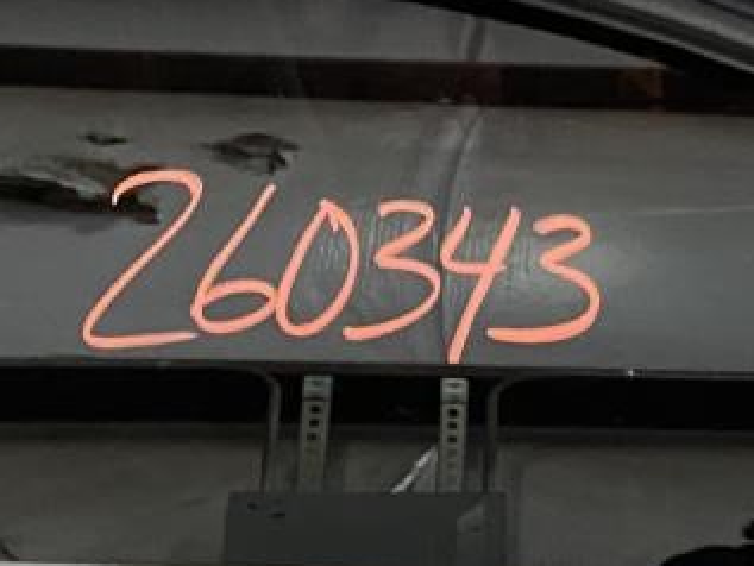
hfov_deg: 18.0
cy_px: 706
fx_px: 2288
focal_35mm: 105
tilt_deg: -19.6
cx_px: 837
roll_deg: +2.2
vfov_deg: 13.6
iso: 500
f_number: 1.8
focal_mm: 4.25
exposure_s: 1/40
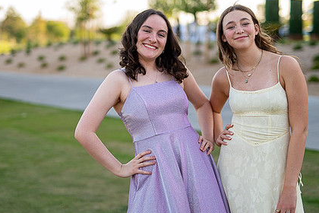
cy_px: 94
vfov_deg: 19.7
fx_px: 611
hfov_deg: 29.2
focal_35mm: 69
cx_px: 140
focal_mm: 50
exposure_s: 1/640
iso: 100
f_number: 1.4
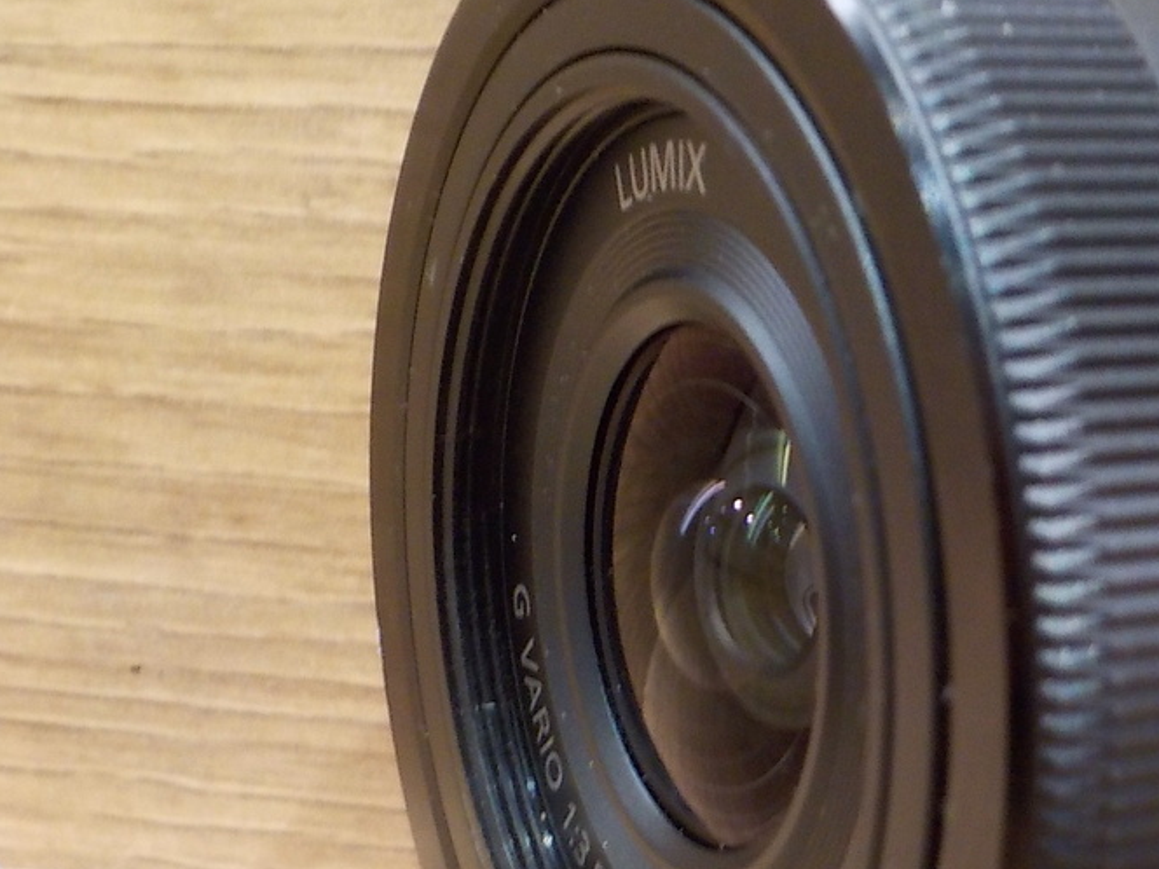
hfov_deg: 22.7
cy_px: 565
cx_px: 955
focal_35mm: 85
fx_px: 2846
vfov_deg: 17.3
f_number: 4.2
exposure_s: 1/30
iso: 280
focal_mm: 6.4
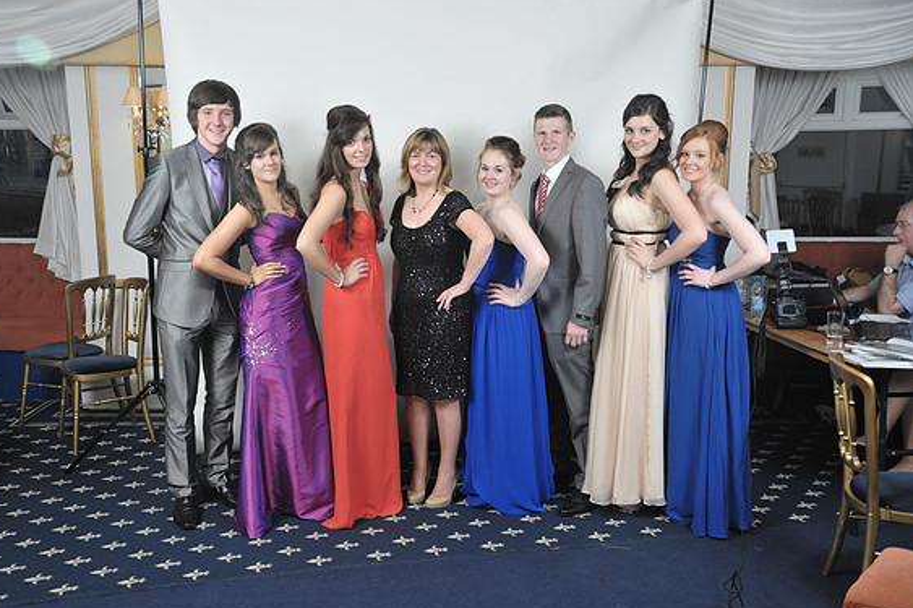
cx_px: 446
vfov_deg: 37.8
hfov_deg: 54.4
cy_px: 306
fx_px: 887
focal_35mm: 35
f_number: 7.1
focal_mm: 34
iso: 1000
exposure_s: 1/160
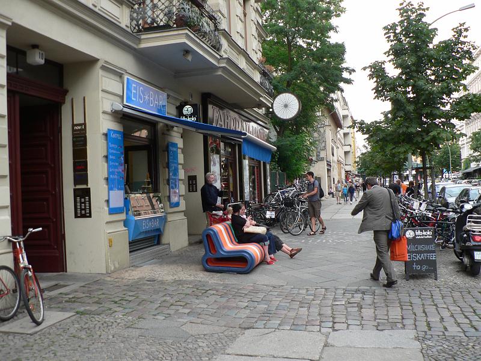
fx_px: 500
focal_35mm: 36
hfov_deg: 51.4
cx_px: 240
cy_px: 180
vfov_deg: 39.7
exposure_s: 1/100
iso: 80
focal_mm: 6
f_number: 2.8
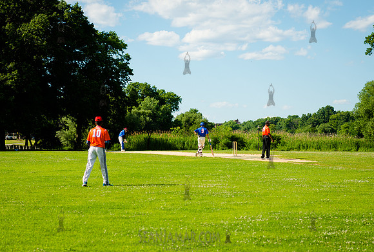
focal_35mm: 90
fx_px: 936
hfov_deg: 22.6
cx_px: 208
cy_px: 141
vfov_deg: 15.3
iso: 200
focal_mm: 70
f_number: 2.8
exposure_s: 1/3200
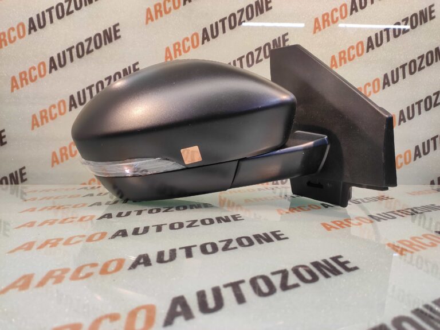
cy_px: 165
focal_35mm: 17
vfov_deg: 74.7
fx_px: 216
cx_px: 220
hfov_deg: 91.1
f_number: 1.79
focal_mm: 4.74
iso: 211
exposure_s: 1/33
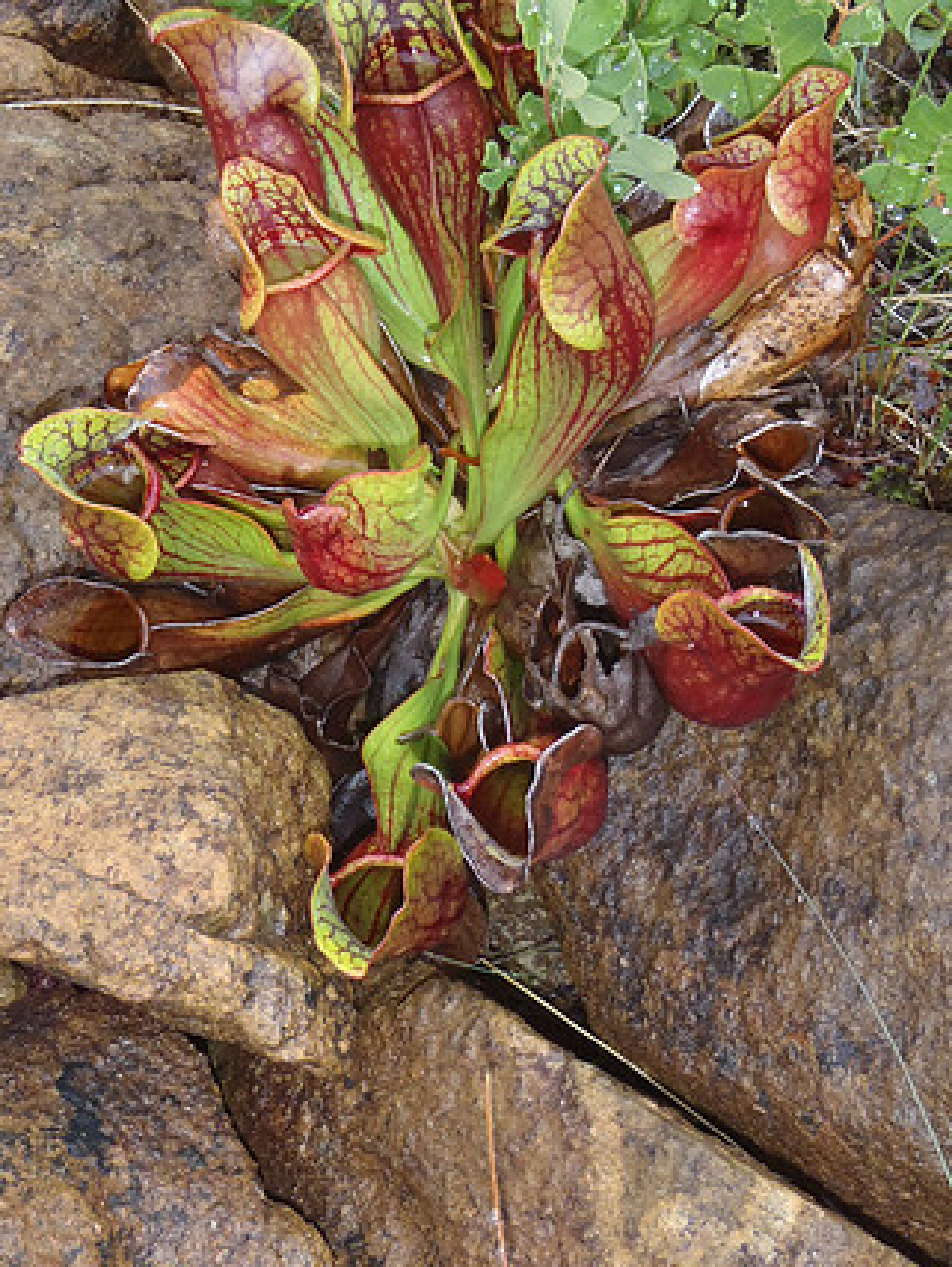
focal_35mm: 76
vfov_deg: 25.6
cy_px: 528
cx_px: 429
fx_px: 2783
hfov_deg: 19.4
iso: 125
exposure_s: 1/60
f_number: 5.1
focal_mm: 10
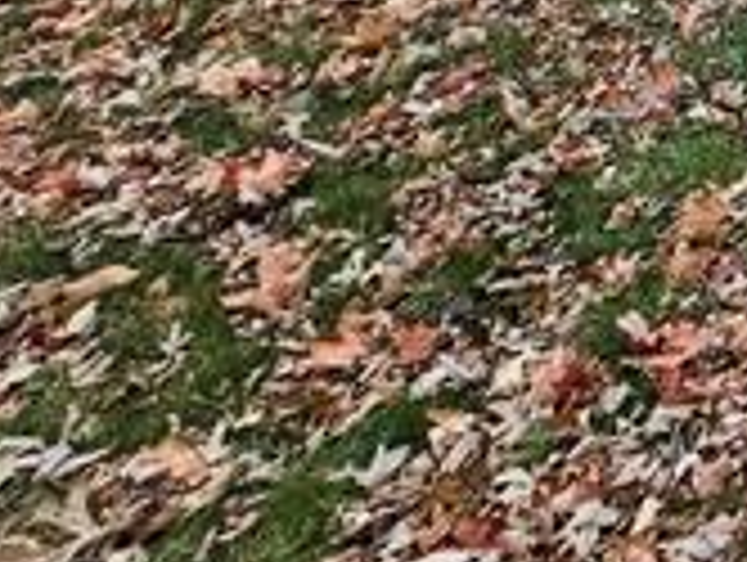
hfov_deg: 14.0
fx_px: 1729
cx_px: 1899
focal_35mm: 80
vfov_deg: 13.3
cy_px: -814
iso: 80
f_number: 2.2
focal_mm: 2.2
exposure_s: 1/60
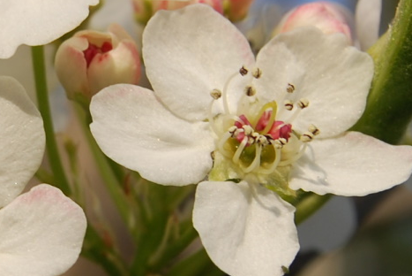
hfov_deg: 18.4
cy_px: 203
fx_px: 1237
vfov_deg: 12.7
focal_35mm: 108
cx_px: -10
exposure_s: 1/200
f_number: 7.1
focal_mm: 28
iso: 100
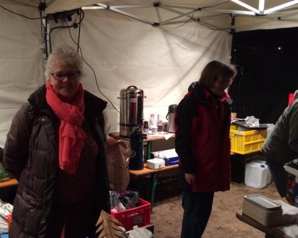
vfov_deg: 39.1
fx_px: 335
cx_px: 115
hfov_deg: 47.6
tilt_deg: -9.9
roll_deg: -1.6
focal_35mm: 38
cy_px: 115
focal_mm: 4.15
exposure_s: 1/33
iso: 250
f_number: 2.2
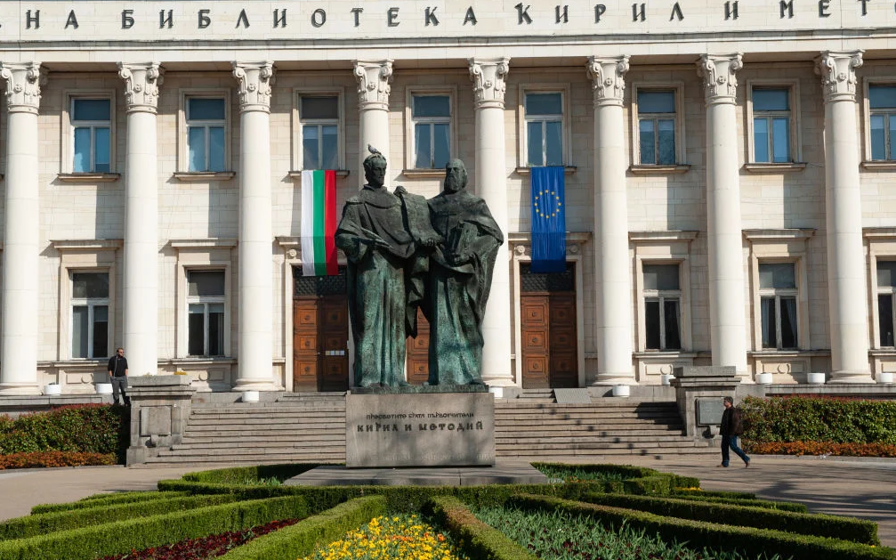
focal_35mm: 58
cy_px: 258
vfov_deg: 22.4
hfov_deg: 35.1
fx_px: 1416
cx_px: 442
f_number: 10
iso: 200
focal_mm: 56
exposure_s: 1/640
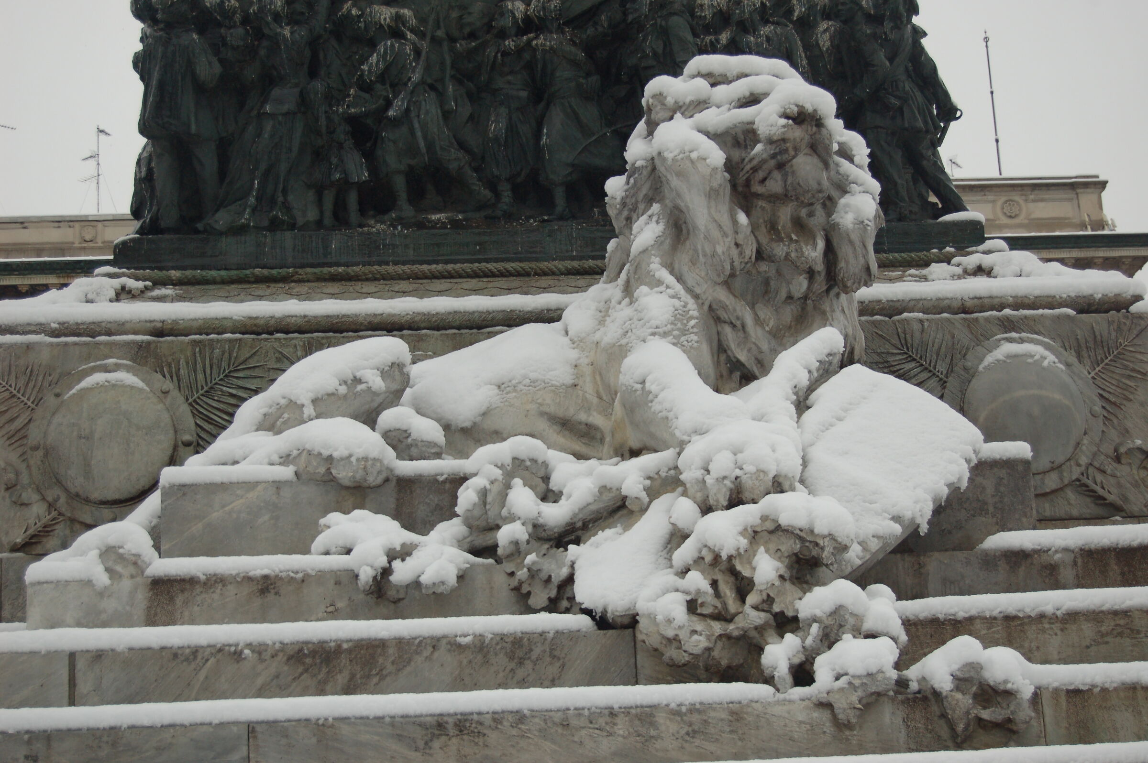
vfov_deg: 21.5
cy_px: 382
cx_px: 574
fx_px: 2007
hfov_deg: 31.9
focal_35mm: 63
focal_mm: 42
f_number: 5.3
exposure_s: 1/500
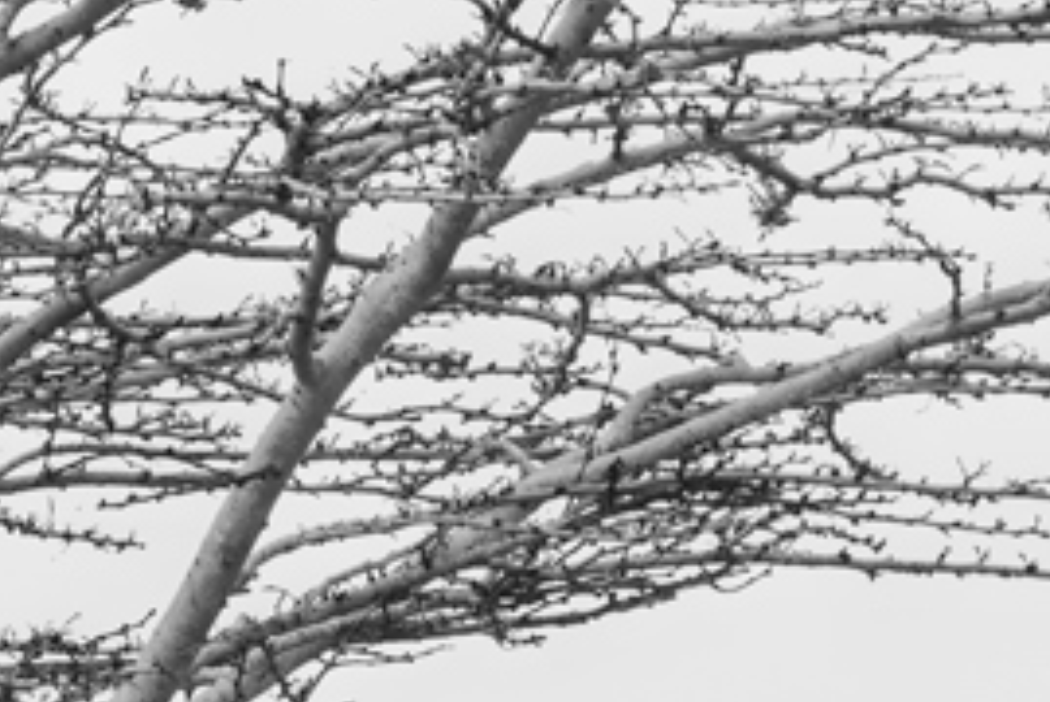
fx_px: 54191
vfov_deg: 0.7
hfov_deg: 1.1
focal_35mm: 1856
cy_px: -790
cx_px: 304
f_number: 8
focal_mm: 400
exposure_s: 1/1000
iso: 1400
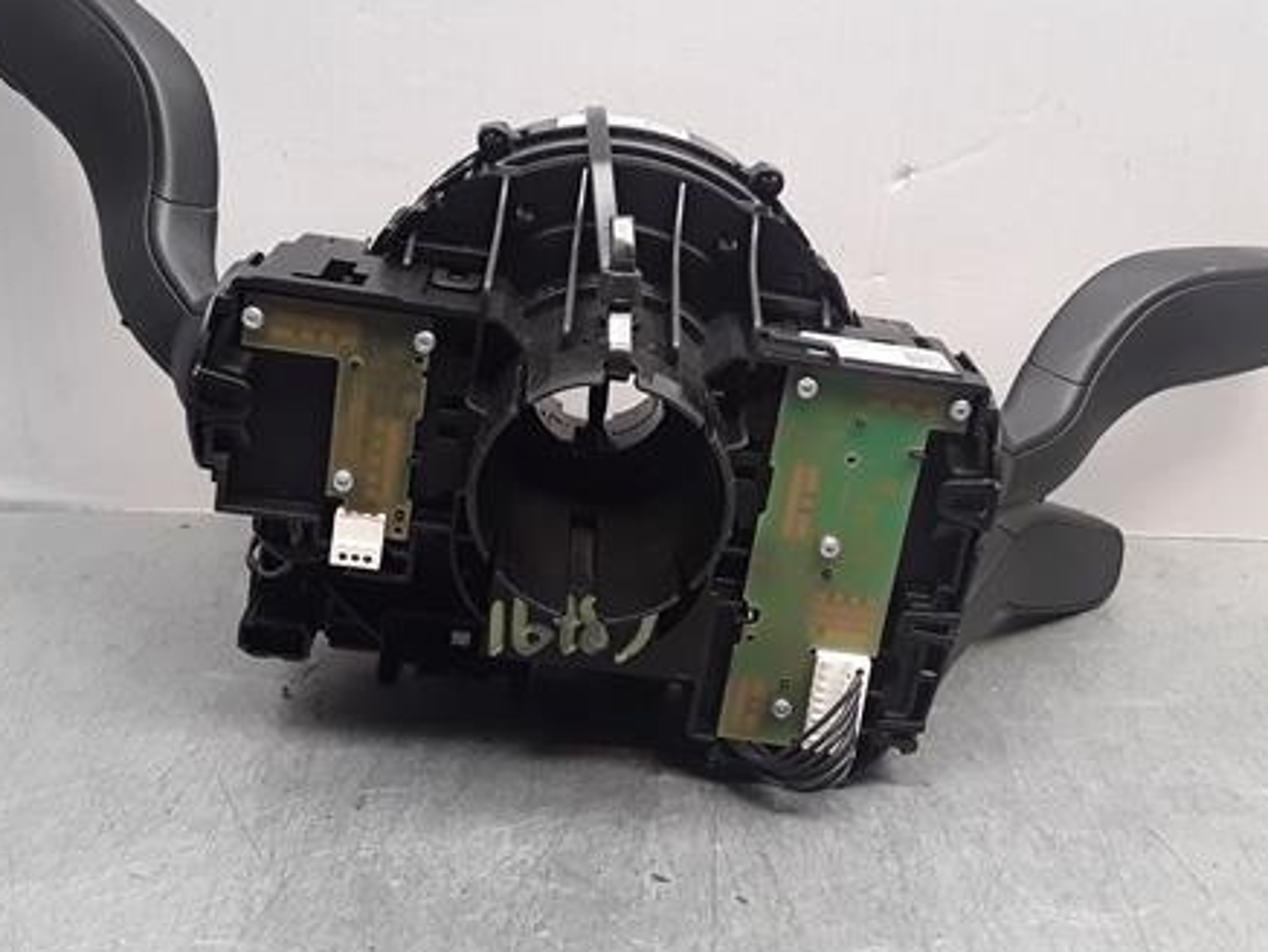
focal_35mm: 41
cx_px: 612
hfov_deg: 45.8
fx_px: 1502
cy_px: 389
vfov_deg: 35.1
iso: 64
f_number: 1.9
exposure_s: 1/50
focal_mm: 2.91
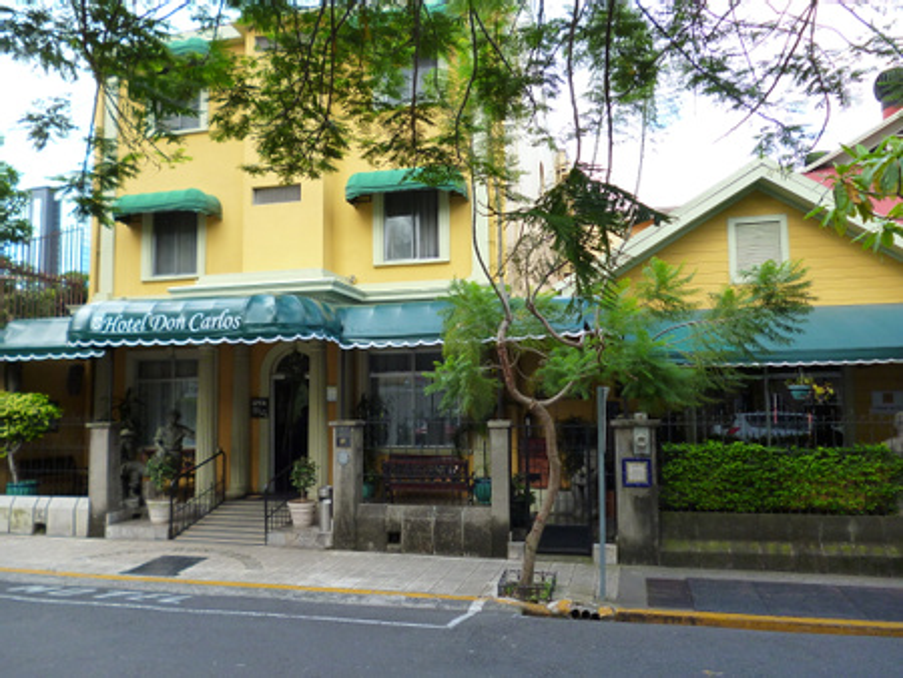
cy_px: 339
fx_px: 731
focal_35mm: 28
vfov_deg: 49.8
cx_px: 452
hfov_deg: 63.4
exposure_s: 1/160
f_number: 3.1
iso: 160
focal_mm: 5
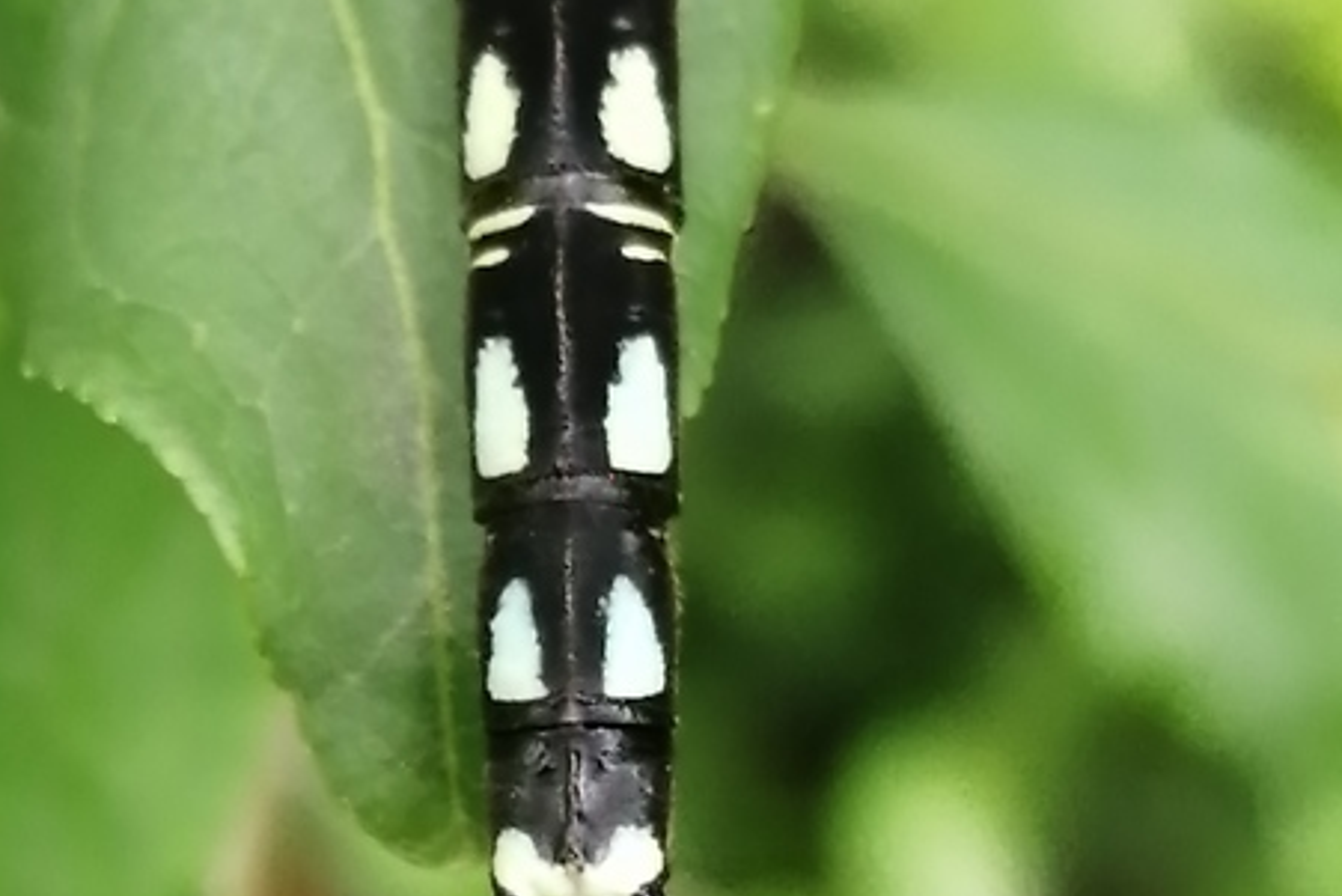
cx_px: 687
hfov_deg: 13.5
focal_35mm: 152
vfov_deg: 9.0
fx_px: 5668
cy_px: 798
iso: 100
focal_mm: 3.46
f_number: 1.8
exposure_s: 1/50
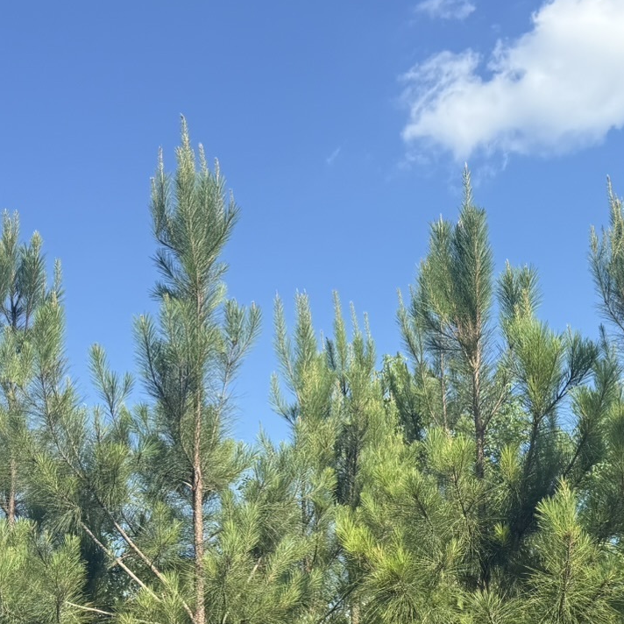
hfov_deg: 27.7
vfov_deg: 27.3
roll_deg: +2.2
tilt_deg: +10.4
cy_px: 550
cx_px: 489
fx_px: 1244
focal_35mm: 61
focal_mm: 6.76
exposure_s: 1/2299
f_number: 1.78
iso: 80
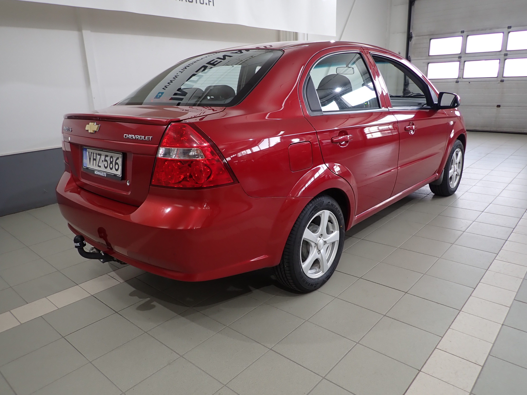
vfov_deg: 54.9
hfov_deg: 69.4
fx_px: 381
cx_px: 264
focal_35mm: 25
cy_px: 198
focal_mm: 4.5
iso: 100
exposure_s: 1/60
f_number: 2
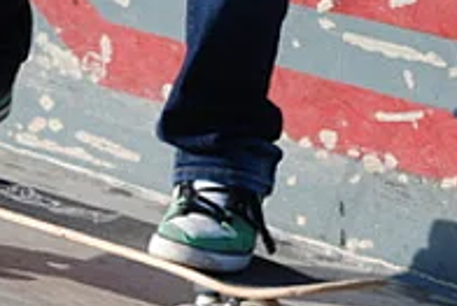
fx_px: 8854
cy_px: 342
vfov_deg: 2.0
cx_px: 252
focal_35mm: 697
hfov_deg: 3.0
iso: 100
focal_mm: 190
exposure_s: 1/800
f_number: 3.5
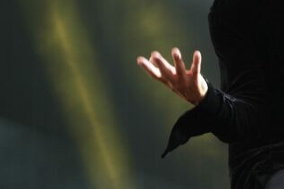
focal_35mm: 326
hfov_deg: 6.3
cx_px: 287
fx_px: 2572
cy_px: -31
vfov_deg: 4.2
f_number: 5.6
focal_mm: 90
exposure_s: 1/160
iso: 1250
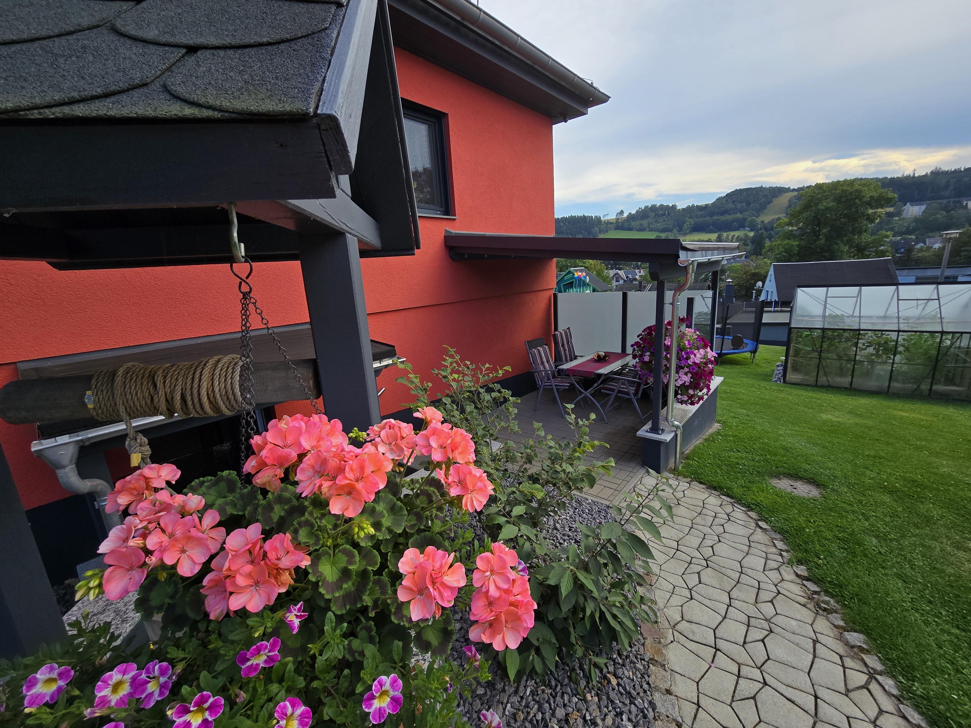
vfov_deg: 89.9
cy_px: 364
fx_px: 365
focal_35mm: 13
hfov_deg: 106.2
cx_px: 486
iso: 50
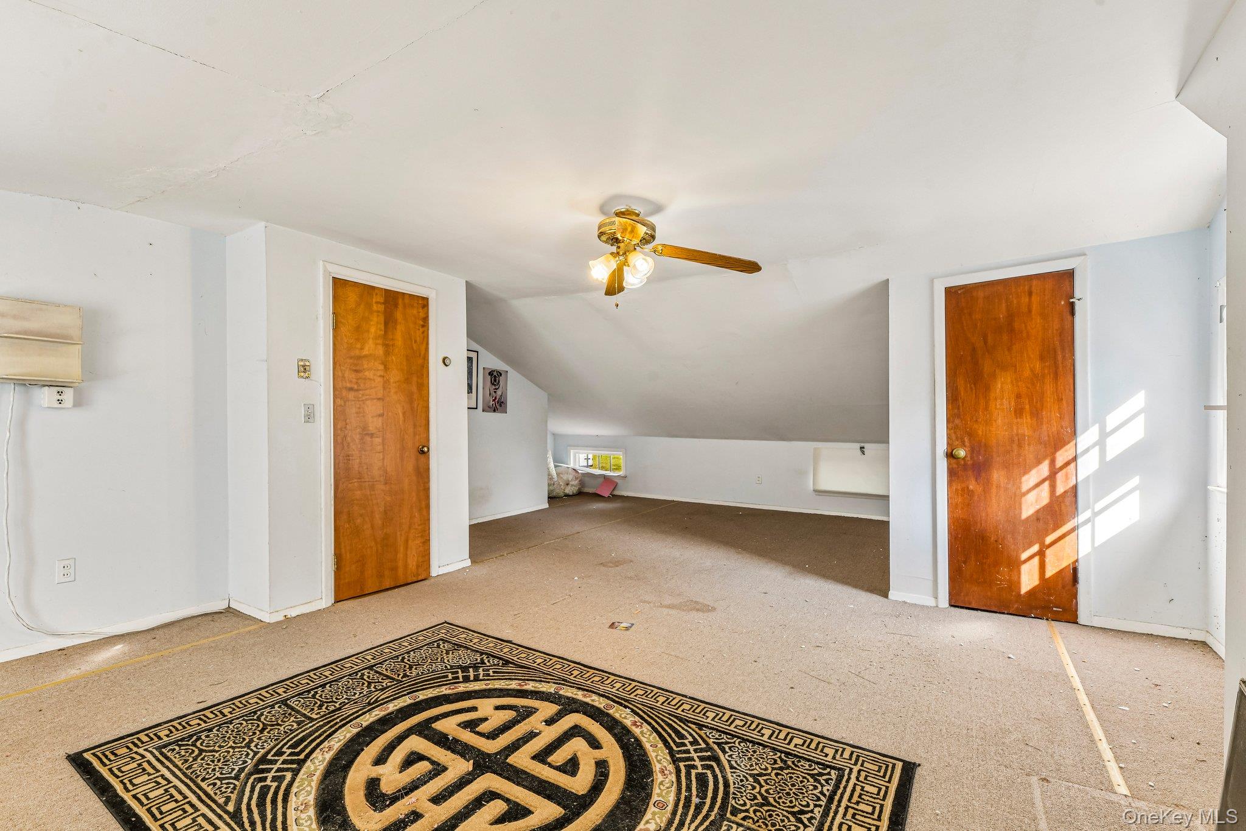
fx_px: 554
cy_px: 416
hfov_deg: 96.7
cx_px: 623
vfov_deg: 73.7
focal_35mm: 16
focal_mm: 16
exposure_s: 1/25
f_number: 9
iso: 400
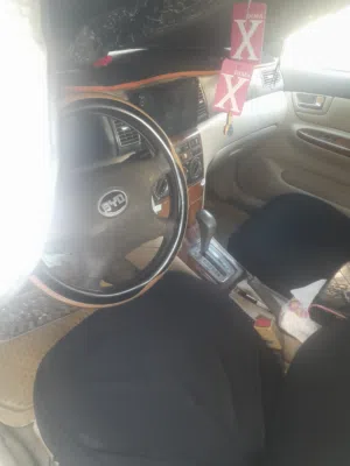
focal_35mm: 25
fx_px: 337
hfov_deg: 54.9
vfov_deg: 69.4
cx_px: 175
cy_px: 233
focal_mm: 4.6
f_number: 2
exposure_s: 1/33
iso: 320
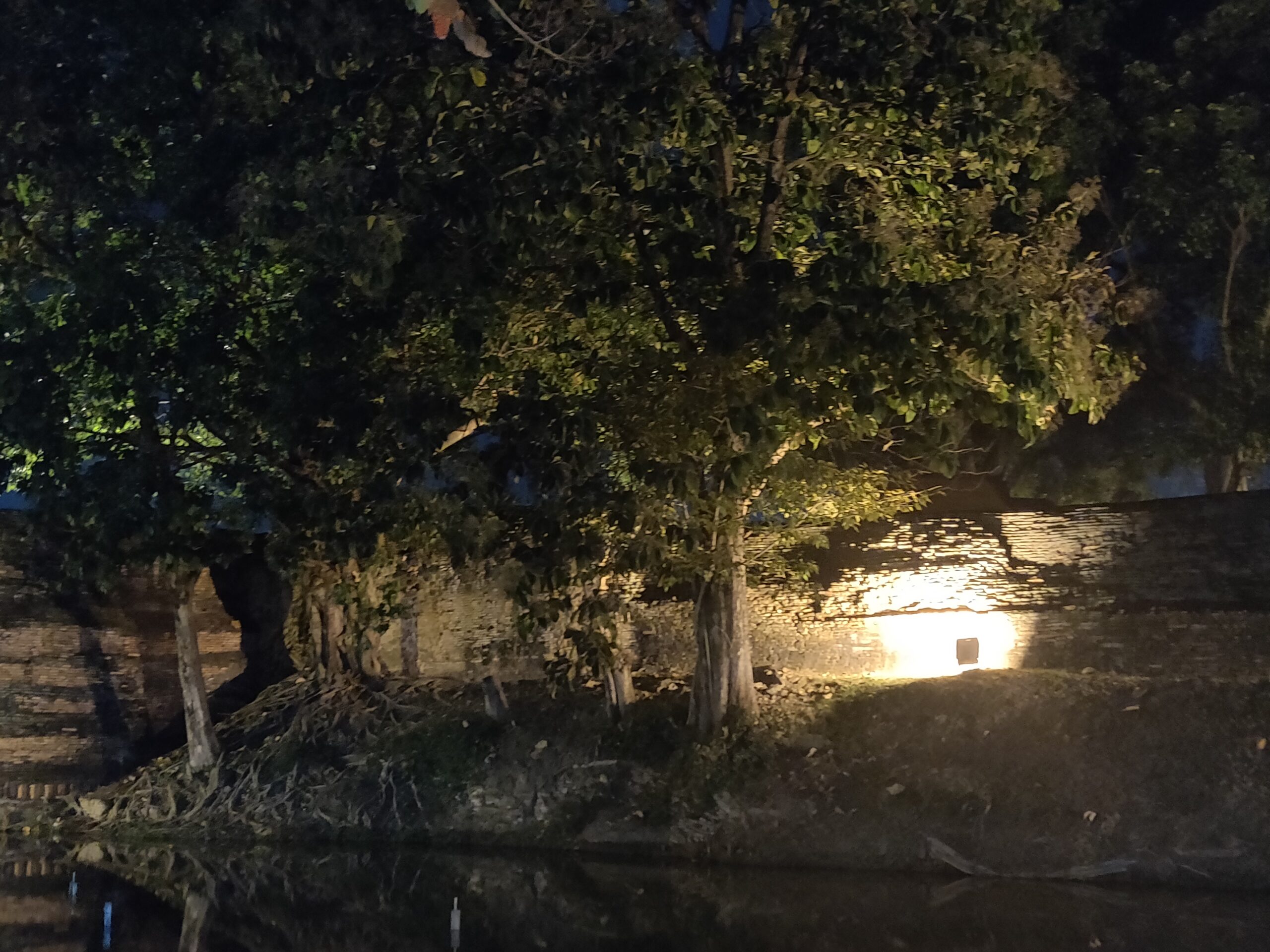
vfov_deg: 54.9
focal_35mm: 25
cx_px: 635
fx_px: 917
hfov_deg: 69.4
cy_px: 476
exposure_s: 1/10
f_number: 1.7
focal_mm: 4.25
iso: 1250
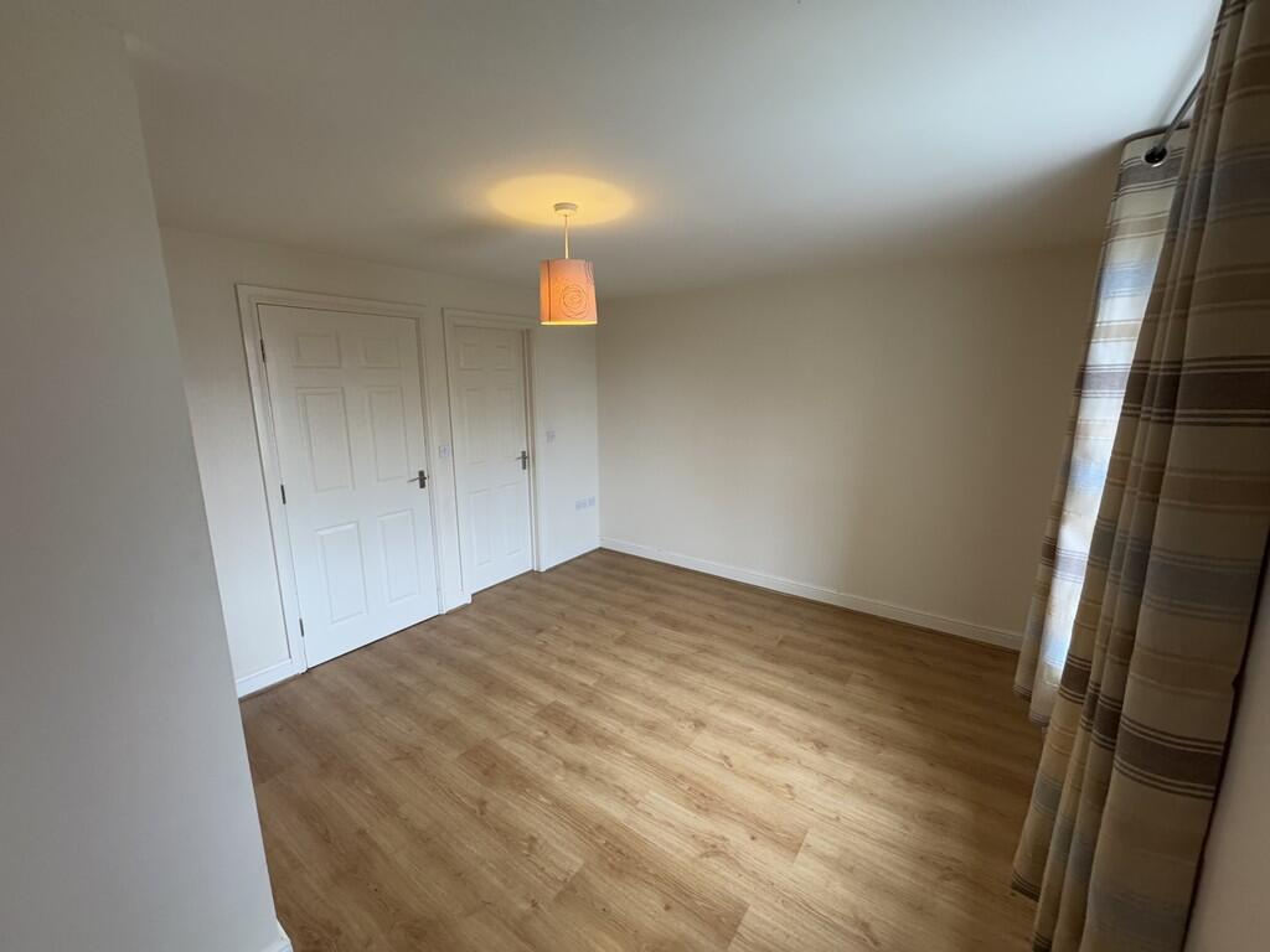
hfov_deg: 102.1
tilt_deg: -11.5
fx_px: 514
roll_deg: -0.3
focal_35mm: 14
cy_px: 476
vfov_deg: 85.7
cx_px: 635
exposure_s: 1/97
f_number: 2.2
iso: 320
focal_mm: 2.22
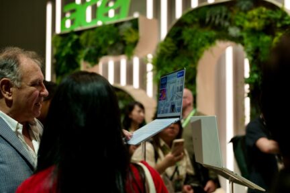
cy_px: 96
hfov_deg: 39.6
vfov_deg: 26.9
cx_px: 145
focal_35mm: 50
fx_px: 402
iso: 160
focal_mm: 50
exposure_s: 1/125
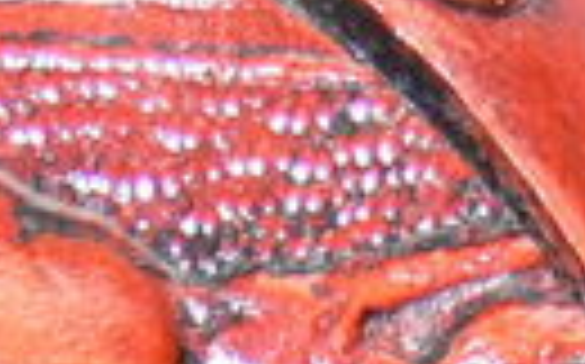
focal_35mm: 301
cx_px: -104
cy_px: 1245
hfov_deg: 6.9
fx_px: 4795
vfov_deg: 4.1
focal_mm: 7.8
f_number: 2.8
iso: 100
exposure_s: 1/30
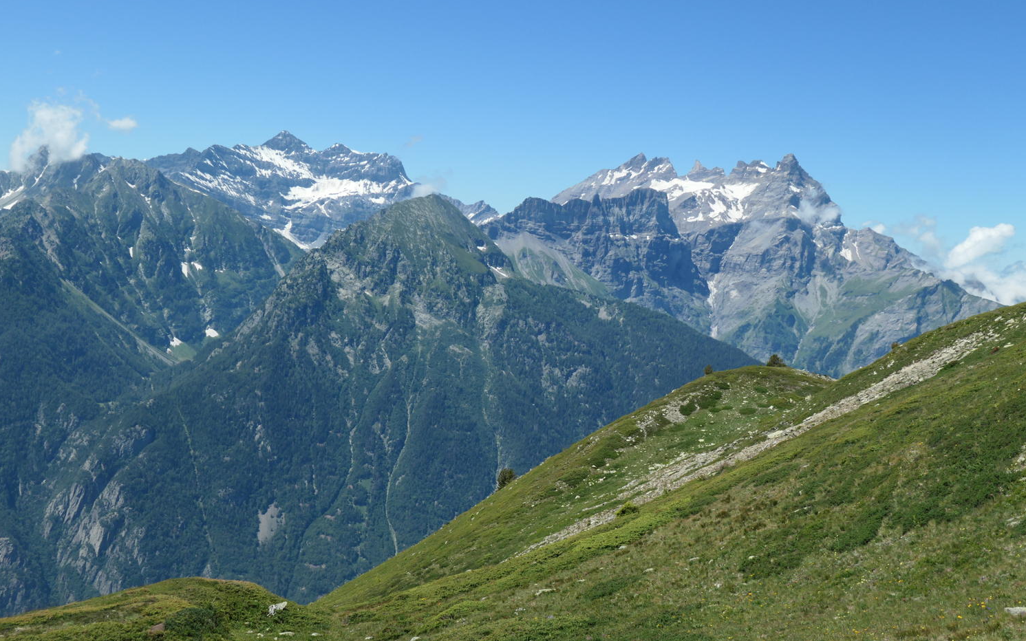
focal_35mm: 40
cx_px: 513
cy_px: 329
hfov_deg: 49.3
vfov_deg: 32.0
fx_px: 1119
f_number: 5.6
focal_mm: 14.4
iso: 200
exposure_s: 1/800
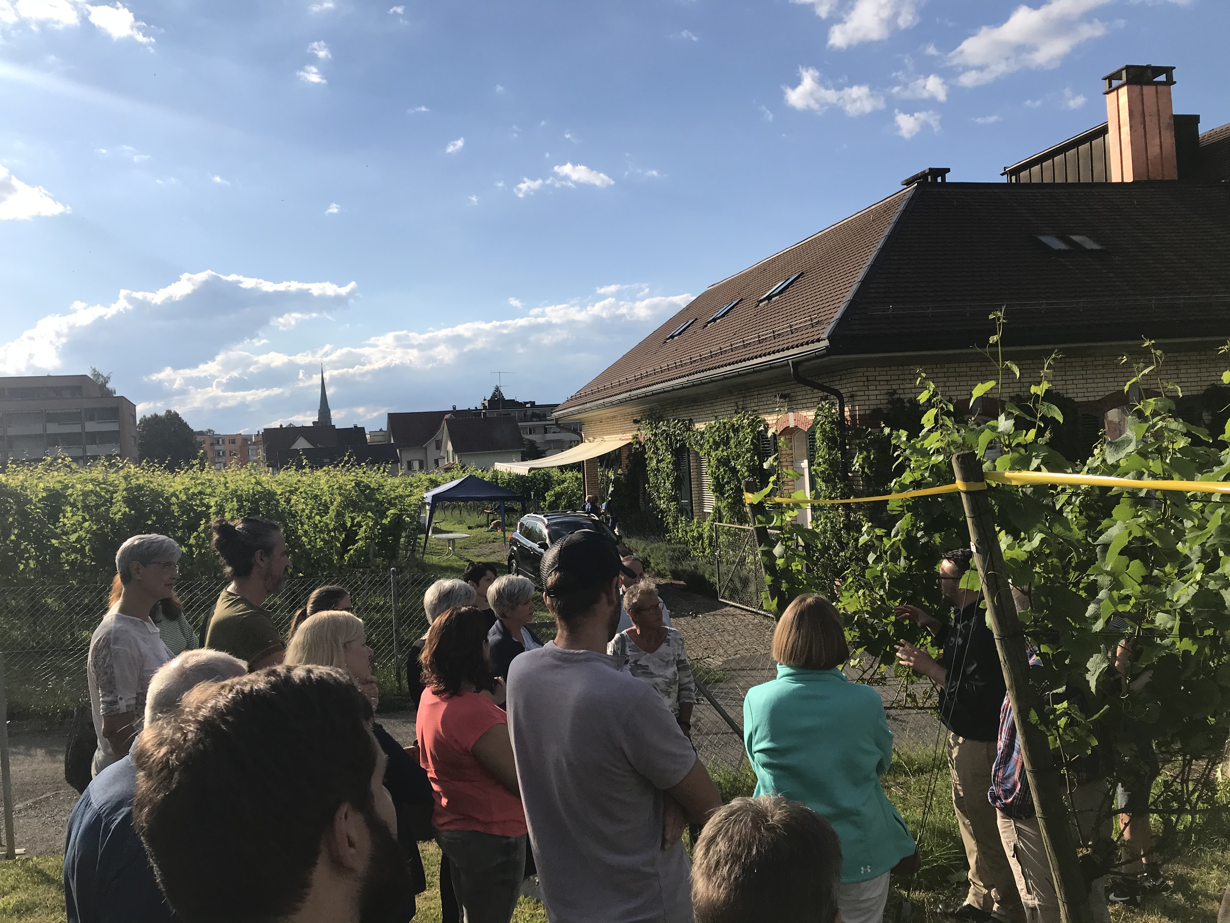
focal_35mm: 28
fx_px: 995
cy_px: 462
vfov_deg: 49.7
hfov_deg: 63.4
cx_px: 615
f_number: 1.8
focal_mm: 3.99
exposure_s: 1/3425
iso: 20
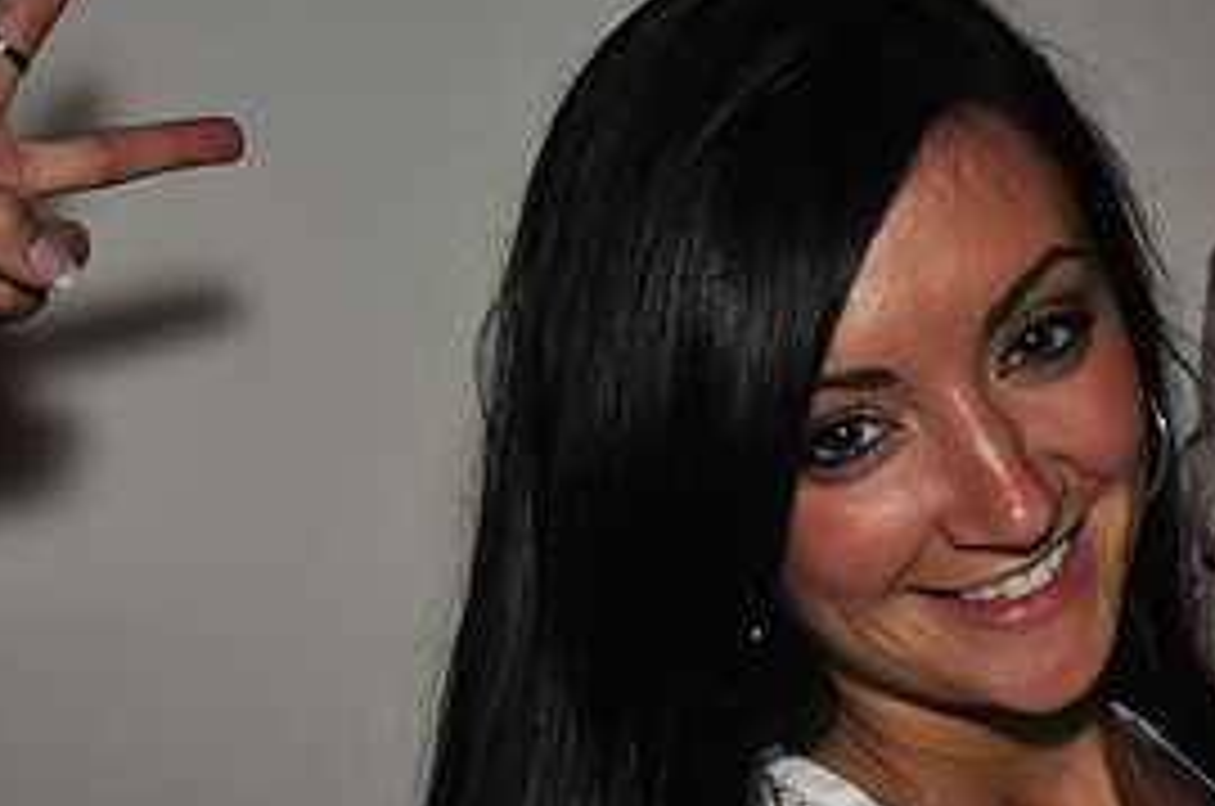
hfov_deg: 19.7
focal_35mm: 103
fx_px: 3470
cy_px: 745
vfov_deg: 13.1
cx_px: 927
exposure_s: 1/13
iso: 800
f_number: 4.2
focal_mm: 32
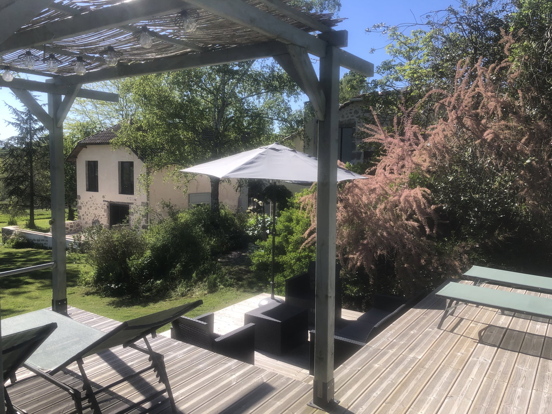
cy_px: 207
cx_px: 276
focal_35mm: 28
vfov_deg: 49.7
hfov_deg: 63.4
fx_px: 446
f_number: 1.8
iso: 20
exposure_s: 1/1185
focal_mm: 3.99
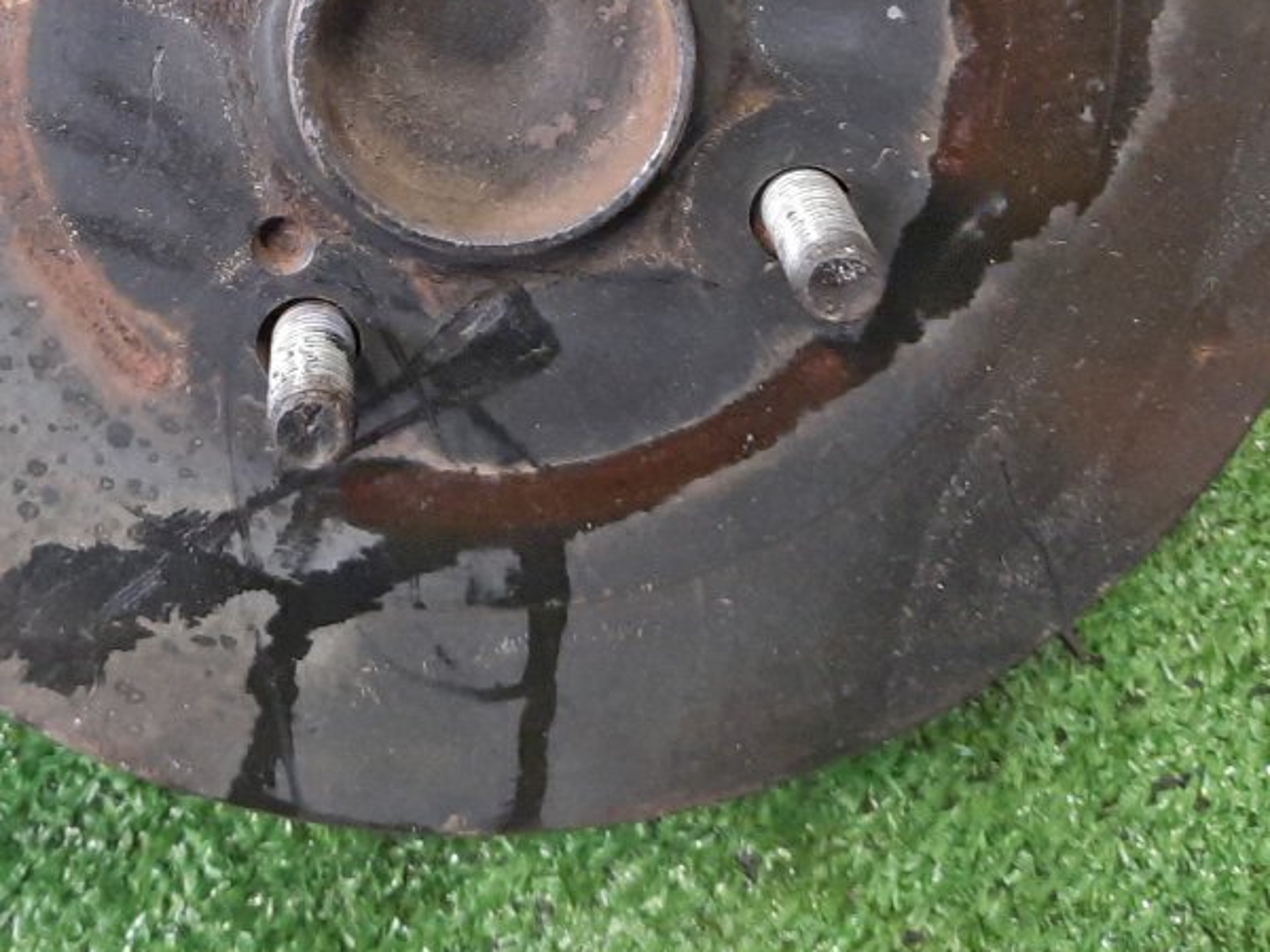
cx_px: 339
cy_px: -133
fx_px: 2201
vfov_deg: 22.8
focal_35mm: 60
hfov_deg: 31.7
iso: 369
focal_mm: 4.6
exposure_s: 1/33
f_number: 2
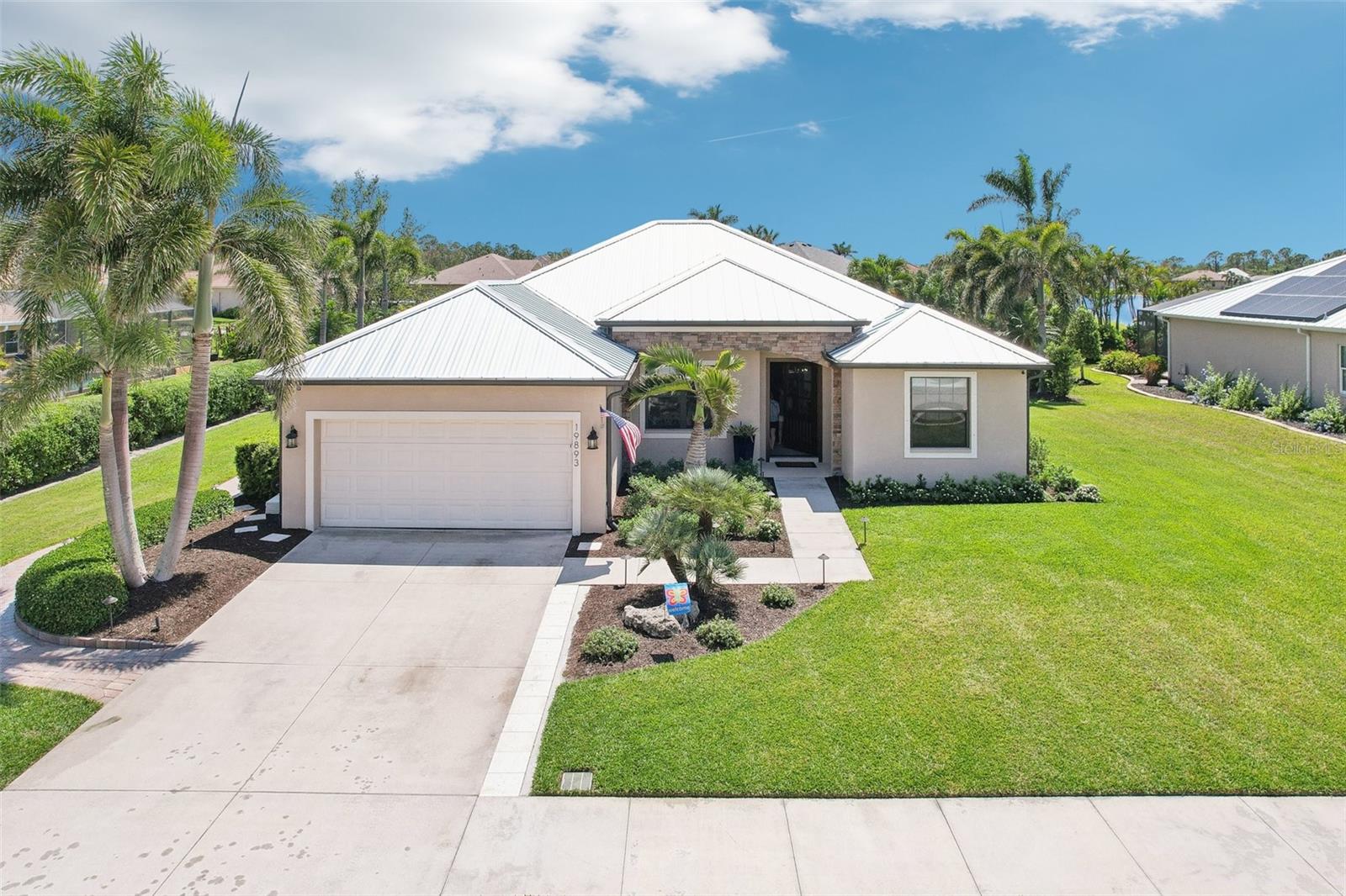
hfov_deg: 78.6
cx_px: 673
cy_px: 448
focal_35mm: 22
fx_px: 822
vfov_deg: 57.2
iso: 100
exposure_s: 1/2500
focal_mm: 8.4
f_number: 2.8
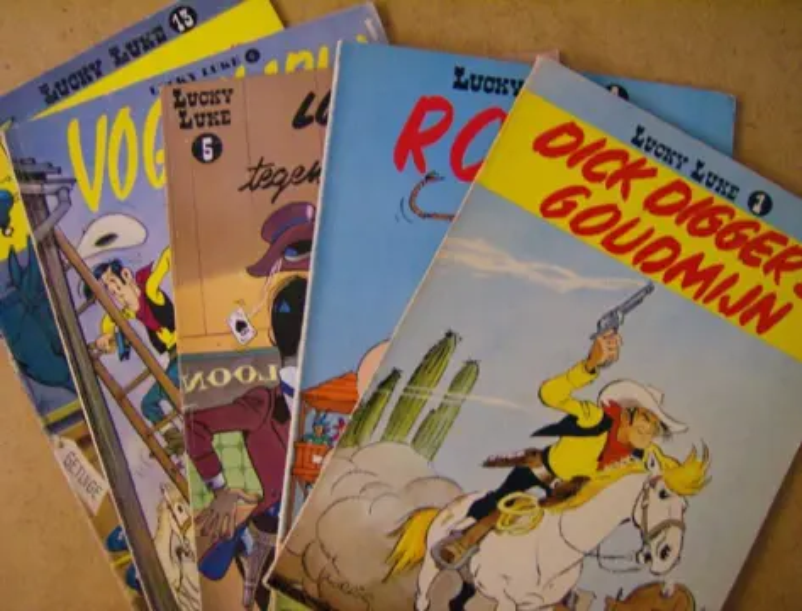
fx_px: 839
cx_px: 401
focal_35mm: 36
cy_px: 306
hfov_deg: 51.1
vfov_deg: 40.0
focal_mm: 6
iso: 200
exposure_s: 1/30.6
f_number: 2.8
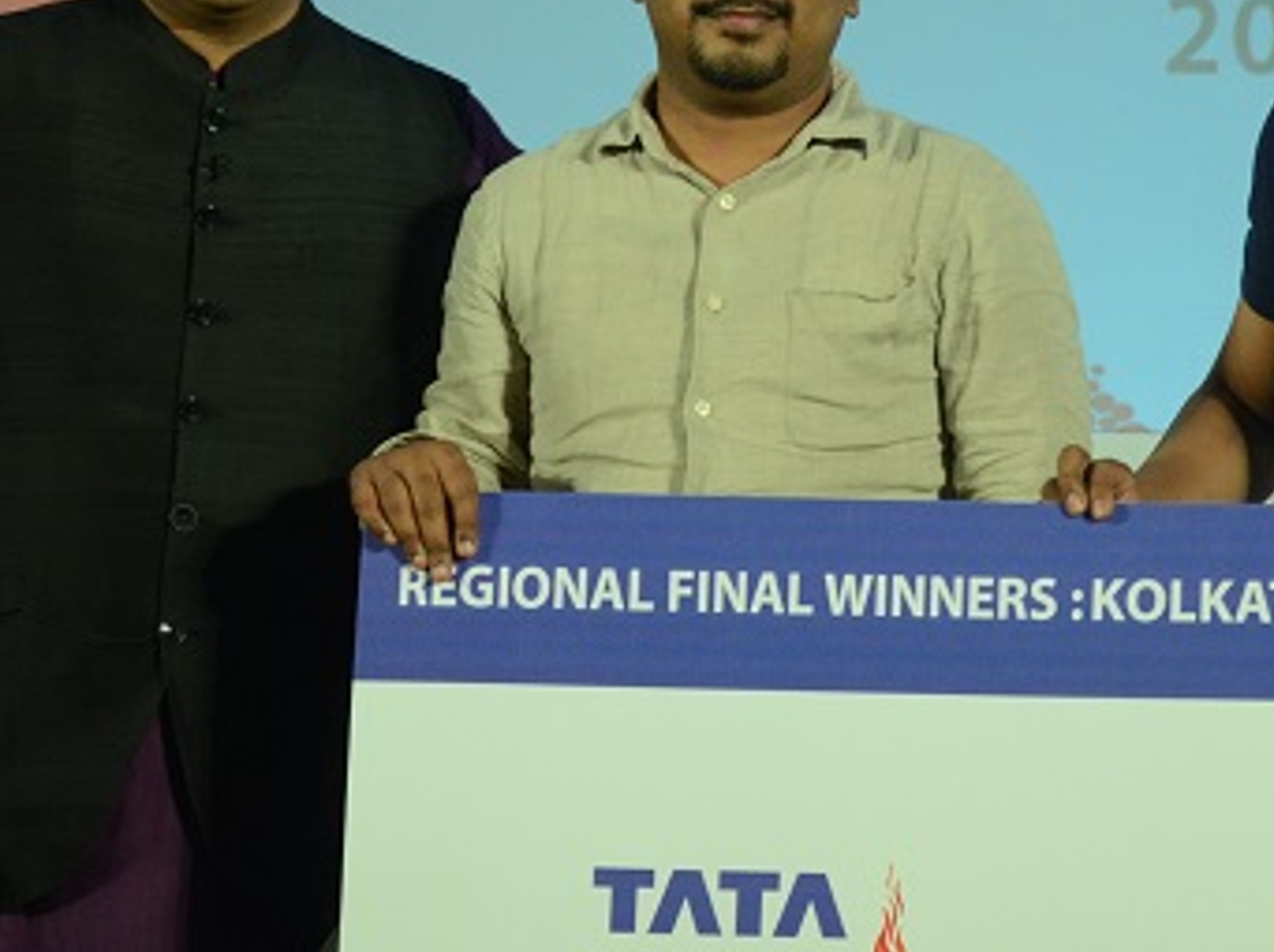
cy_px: 582
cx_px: 1115
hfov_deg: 12.8
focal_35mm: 153
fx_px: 5625
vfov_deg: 9.7
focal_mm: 40
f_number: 5.6
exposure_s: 1/125
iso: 1000
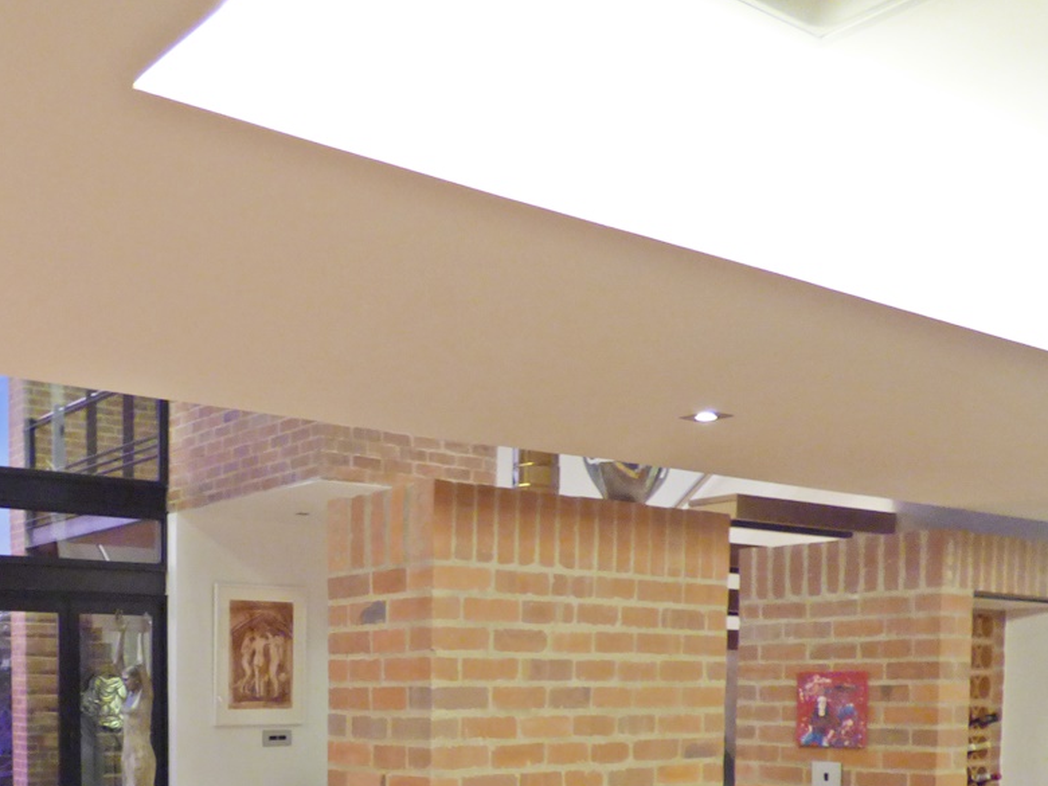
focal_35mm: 41
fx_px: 1241
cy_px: 790
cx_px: 285
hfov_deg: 44.5
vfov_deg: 32.3
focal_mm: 3.58
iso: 250
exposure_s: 1/8
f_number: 2.8
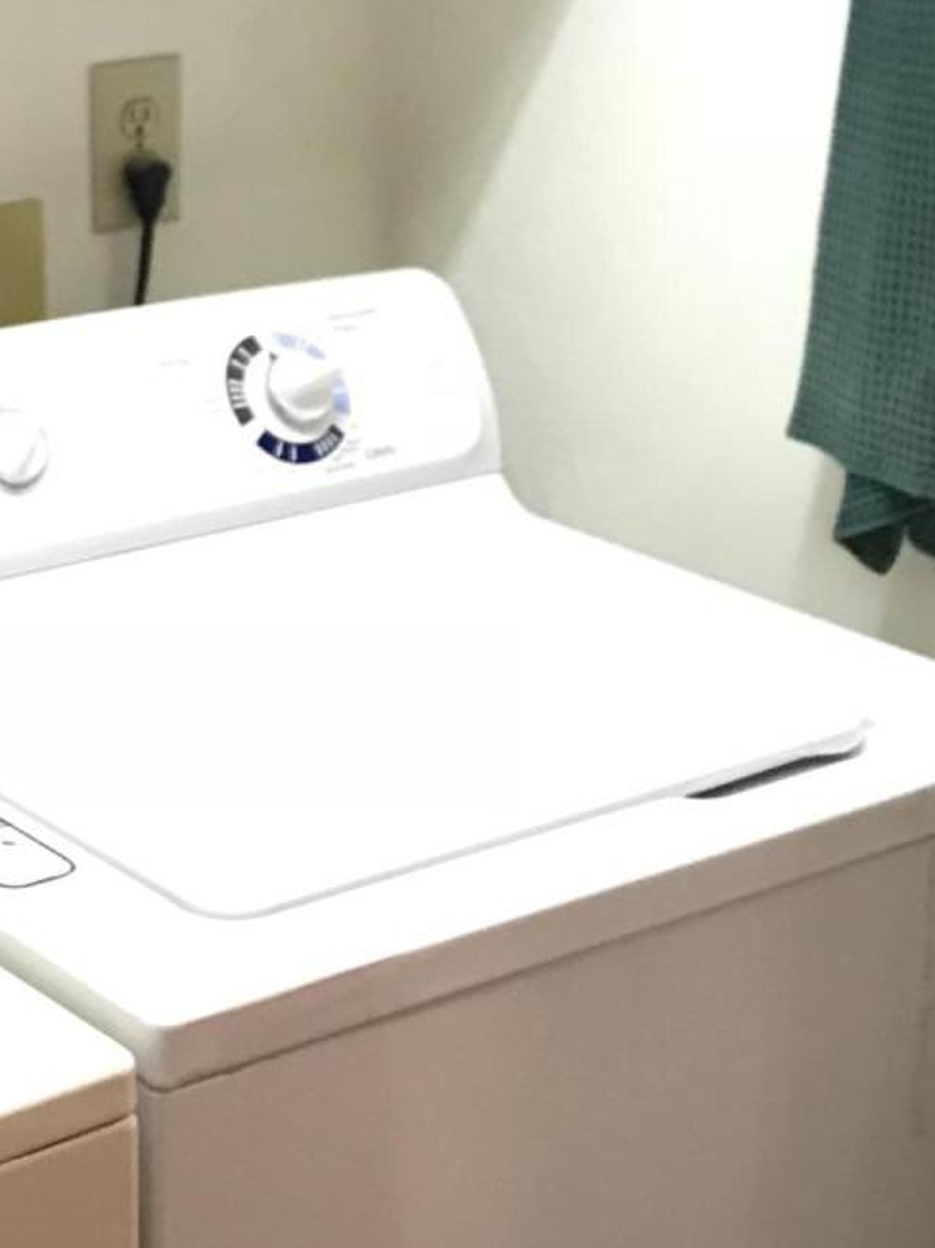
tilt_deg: -19.4
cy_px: 596
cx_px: 54
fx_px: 3098
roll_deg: -0.2
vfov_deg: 22.8
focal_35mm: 86
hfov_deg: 16.9
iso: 50
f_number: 1.8
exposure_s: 1/15
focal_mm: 3.99
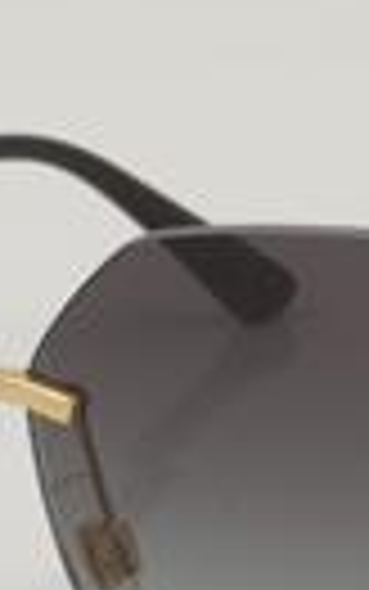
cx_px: 284
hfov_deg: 5.6
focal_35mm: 234
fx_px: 3761
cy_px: 464
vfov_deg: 8.9
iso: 100
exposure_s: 1/3
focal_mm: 50
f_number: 32
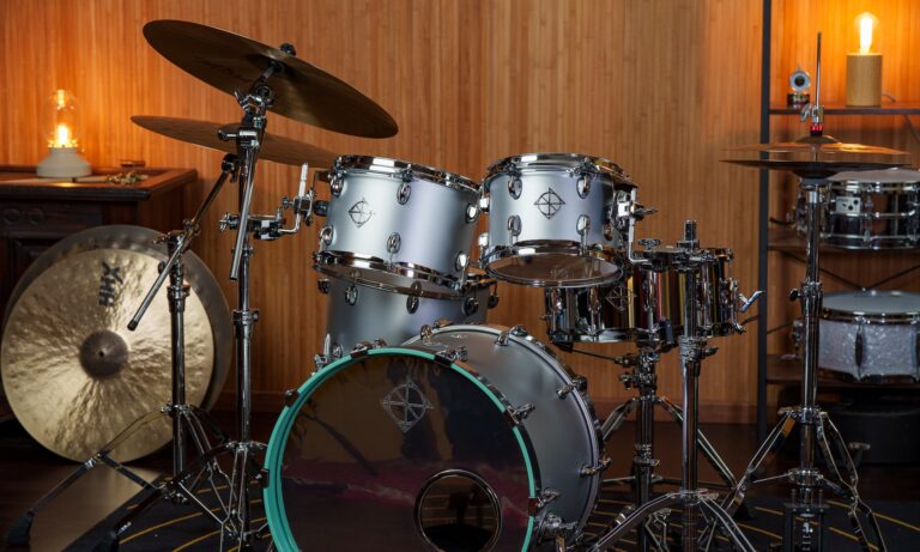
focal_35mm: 88
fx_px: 2183
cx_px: 460
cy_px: 256
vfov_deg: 14.4
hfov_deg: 23.8
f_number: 5.6
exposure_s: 1/25
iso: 640
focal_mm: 85
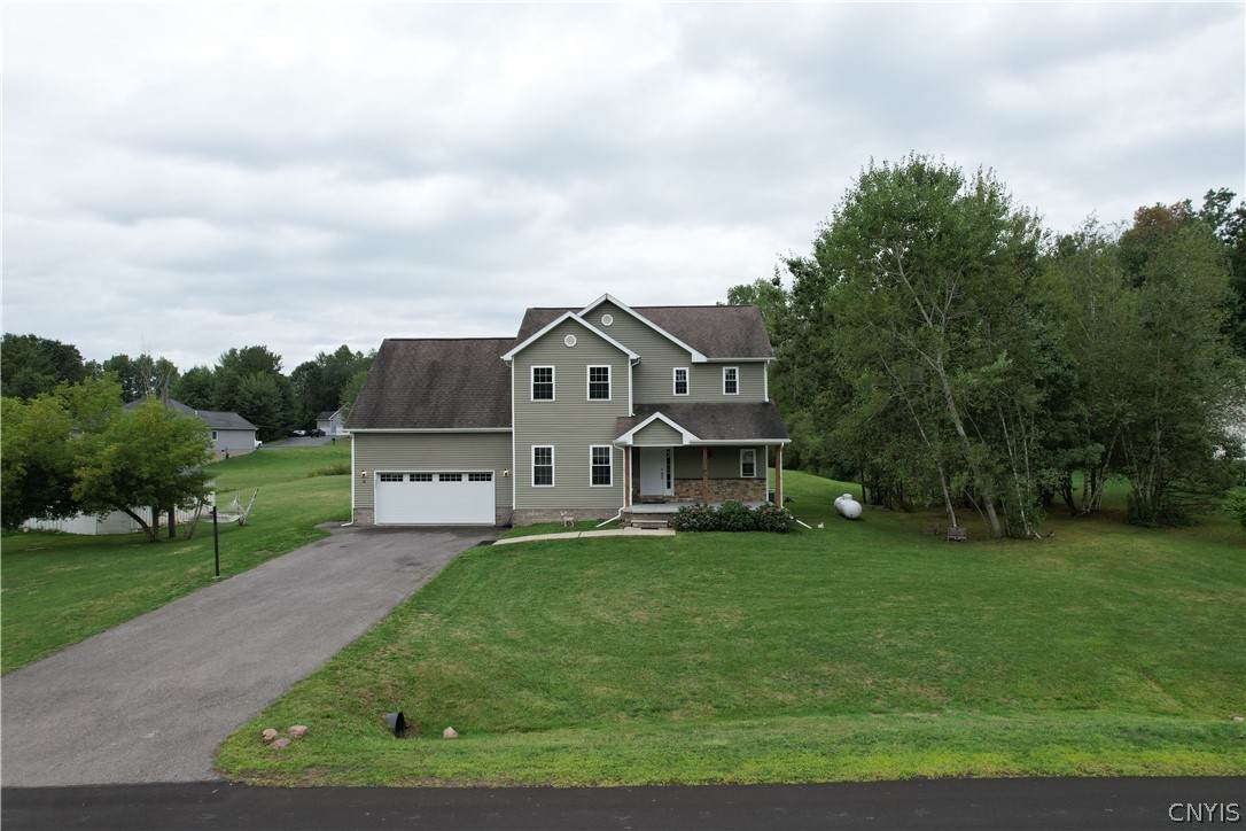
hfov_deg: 78.6
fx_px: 761
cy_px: 416
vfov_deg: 57.2
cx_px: 623
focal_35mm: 22
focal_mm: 8.38
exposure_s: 1/350
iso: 120
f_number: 2.8
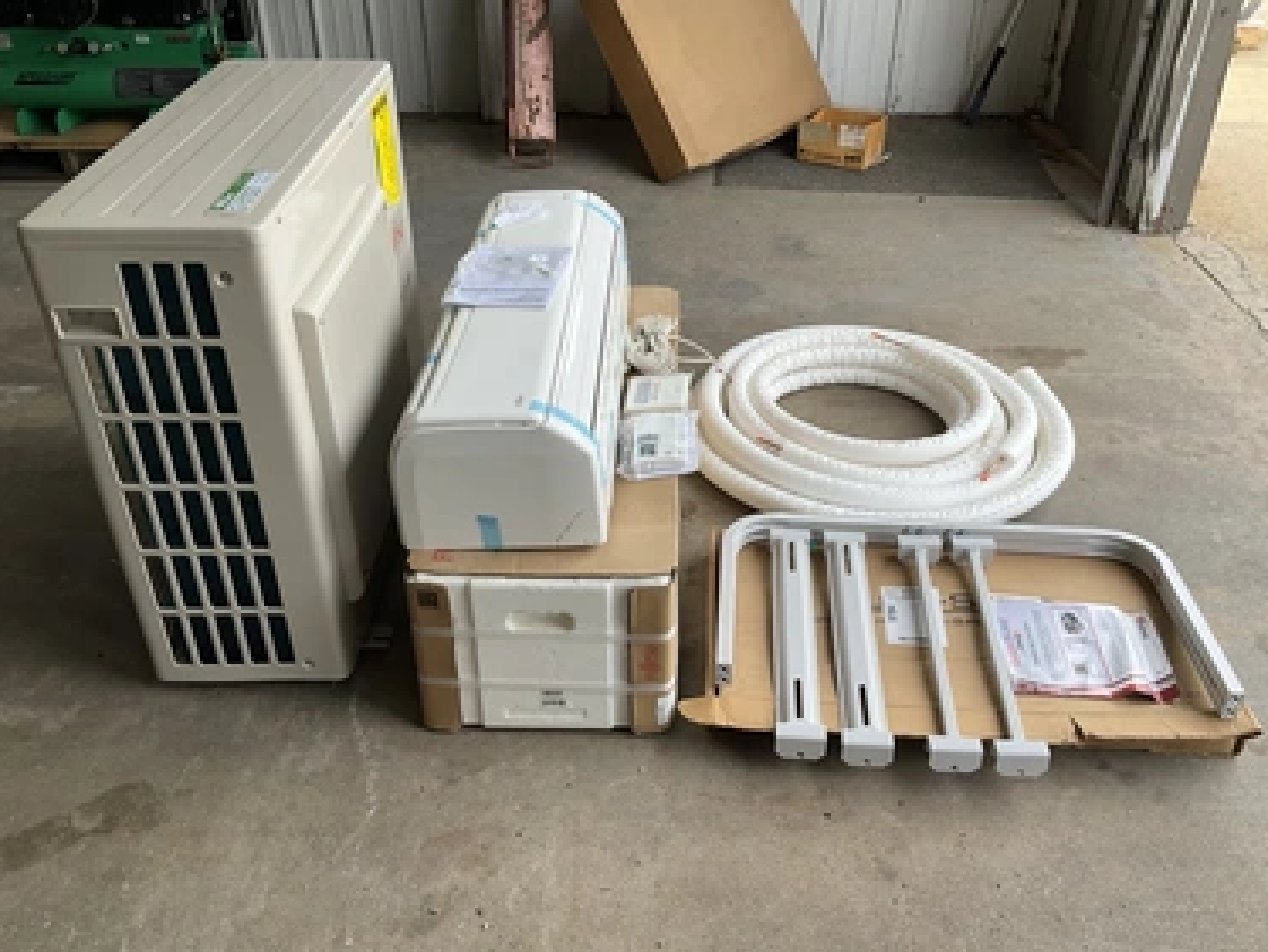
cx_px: 654
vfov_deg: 45.5
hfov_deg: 58.3
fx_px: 1136
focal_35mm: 31
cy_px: 468
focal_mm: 3
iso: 25
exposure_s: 1/284
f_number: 1.8
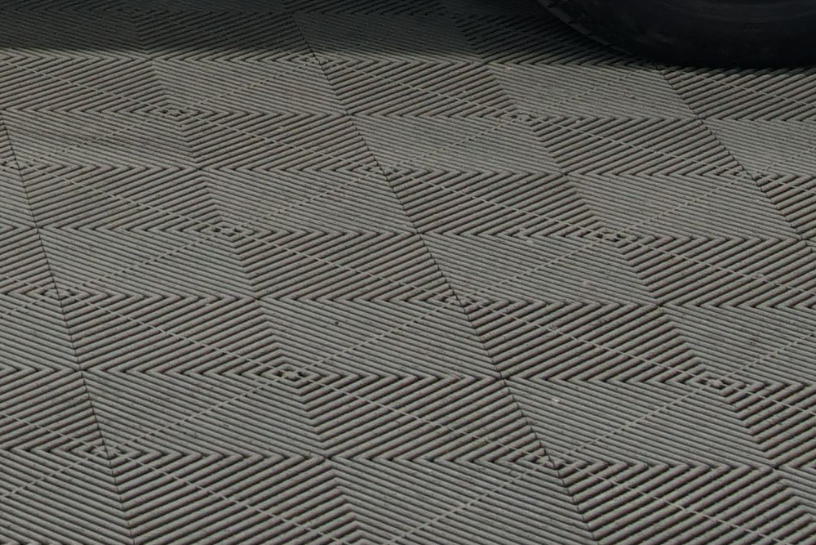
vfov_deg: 7.5
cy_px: -896
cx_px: -792
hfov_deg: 11.1
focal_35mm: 168
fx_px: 3808
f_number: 5
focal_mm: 28
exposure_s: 1/20
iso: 500
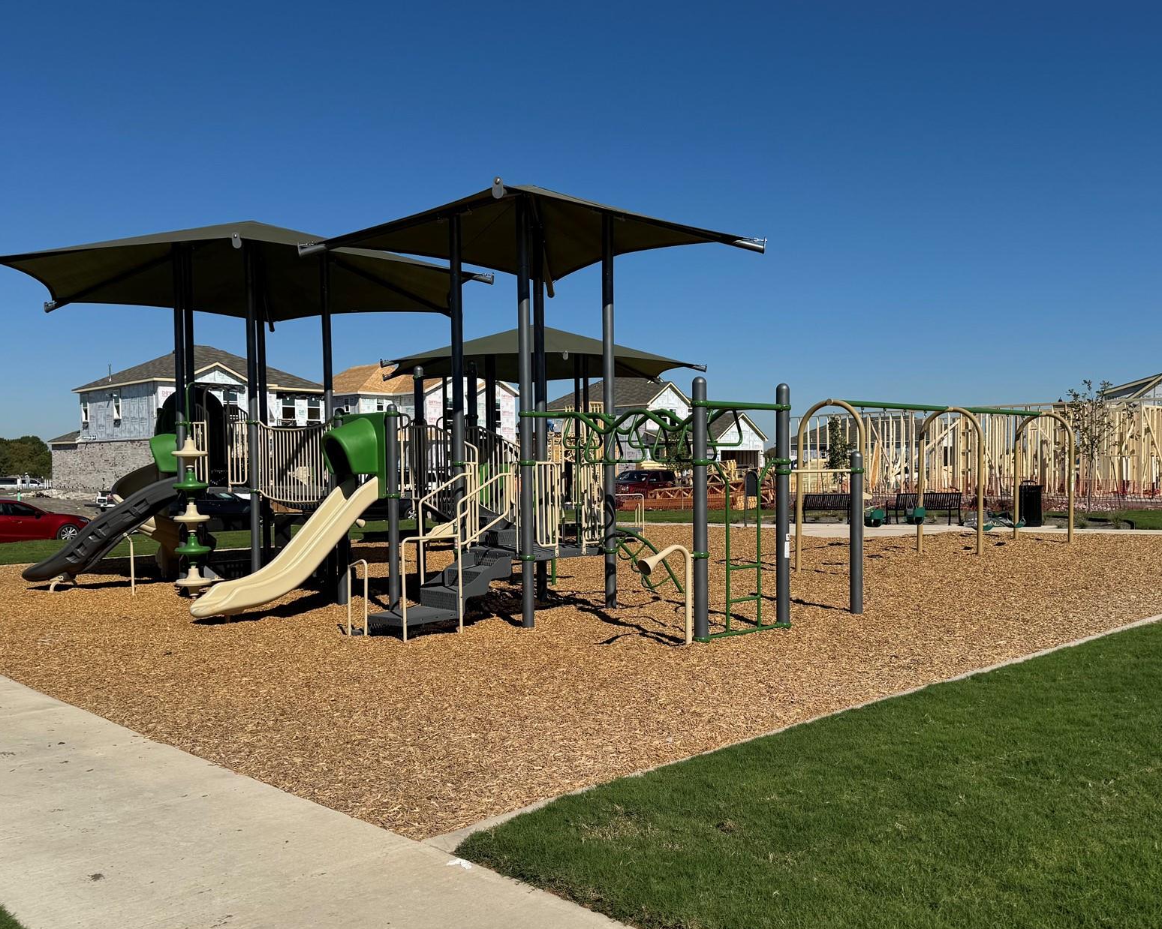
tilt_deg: -1.9
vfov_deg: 47.1
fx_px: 1066
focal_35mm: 31
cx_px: 599
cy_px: 492
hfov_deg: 57.2
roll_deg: -0.1
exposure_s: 1/9009
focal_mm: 6.76
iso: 80
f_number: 1.78
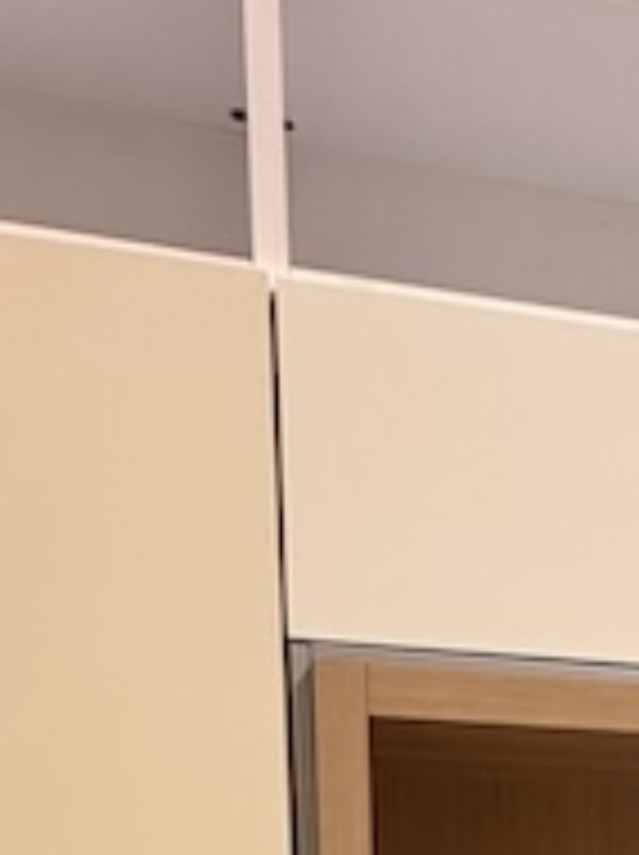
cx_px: 747
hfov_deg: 22.9
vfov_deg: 26.6
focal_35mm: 59
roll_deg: -1.1
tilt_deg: -7.1
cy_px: 1166
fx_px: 1455
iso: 320
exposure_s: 1/50
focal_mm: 2.22
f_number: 2.2
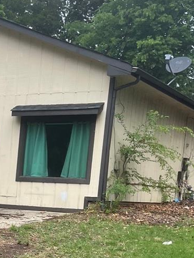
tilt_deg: -8.3
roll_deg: -1.8
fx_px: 605
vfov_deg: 22.9
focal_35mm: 81
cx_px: -90
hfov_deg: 16.7
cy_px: 272
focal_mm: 5.1
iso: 50
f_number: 1.6
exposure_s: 1/1647
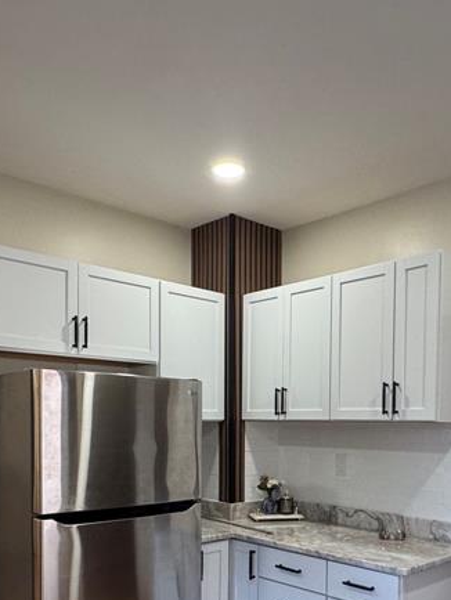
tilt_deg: -2.3
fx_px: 573
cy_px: 442
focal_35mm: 33
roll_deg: -0.5
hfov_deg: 42.7
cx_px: 278
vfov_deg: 53.1
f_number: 2.2
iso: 250
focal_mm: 2.22
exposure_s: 1/120
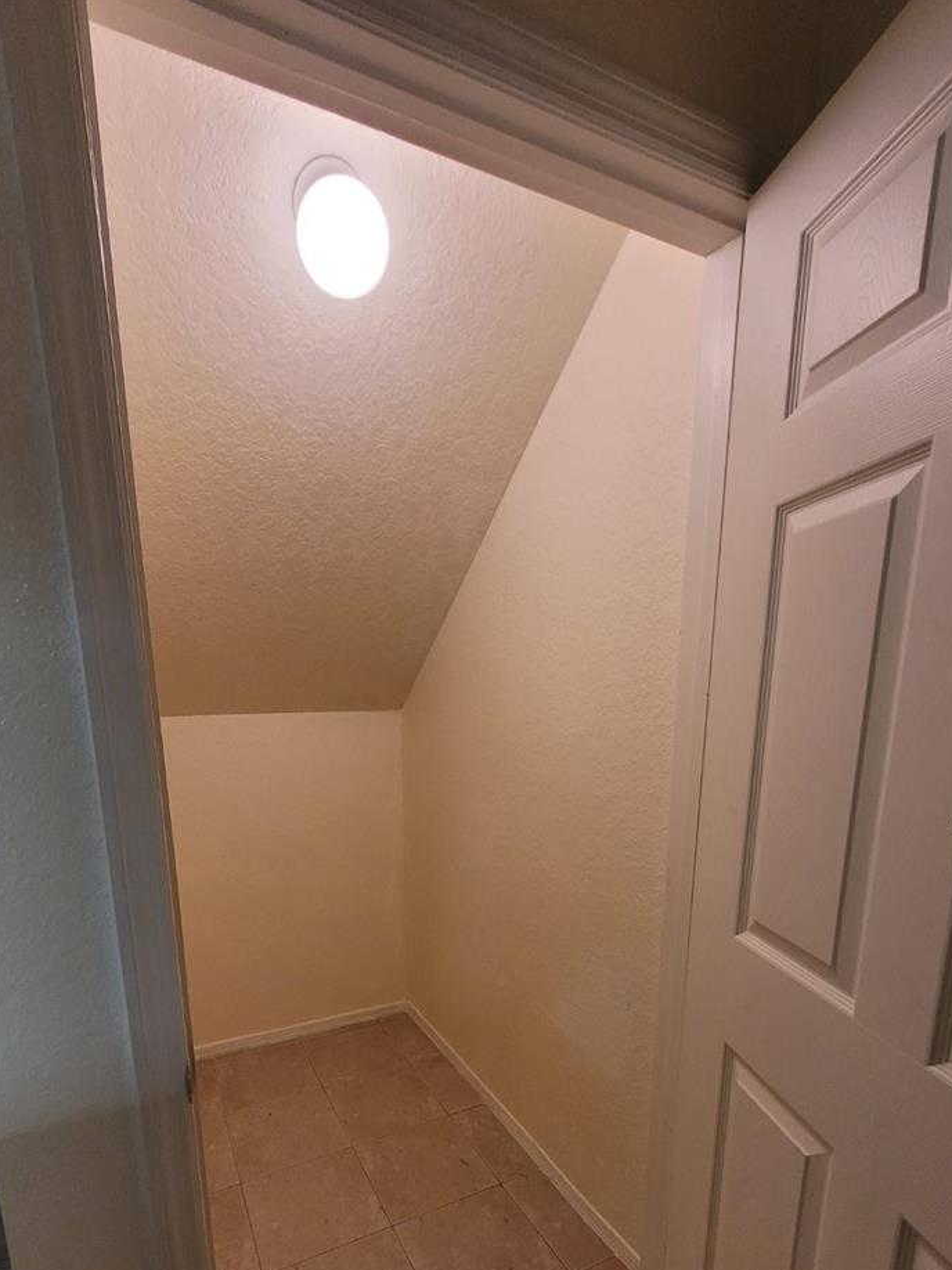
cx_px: 440
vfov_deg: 88.4
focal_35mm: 17
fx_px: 624
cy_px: 826
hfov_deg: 74.6
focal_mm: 1.74
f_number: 2.2
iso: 200
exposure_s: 1/60
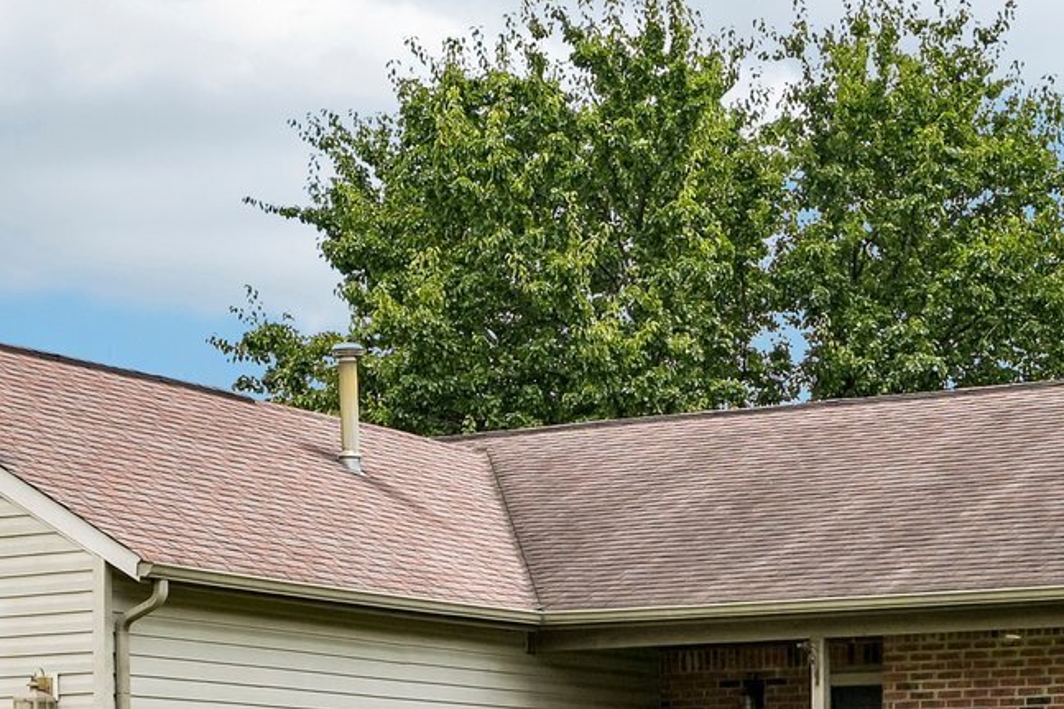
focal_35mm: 95
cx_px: 566
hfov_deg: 21.5
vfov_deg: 14.4
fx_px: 2807
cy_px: 323
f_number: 8
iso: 100
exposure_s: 1/400
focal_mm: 30
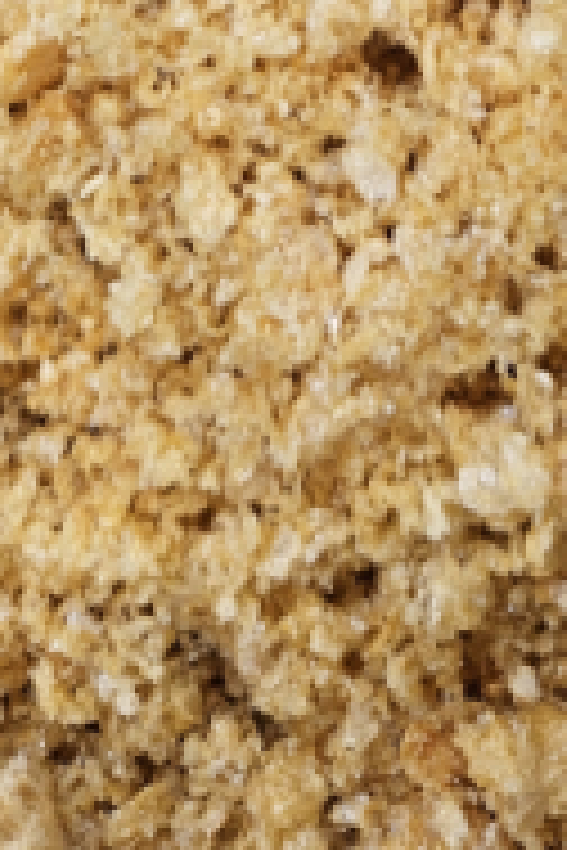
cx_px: 315
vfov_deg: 15.9
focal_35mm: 101
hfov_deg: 13.6
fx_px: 2386
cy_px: -846
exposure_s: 1/51
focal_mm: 5.4
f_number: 1.8
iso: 80
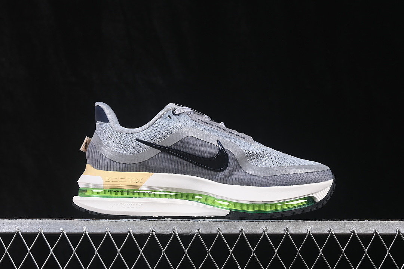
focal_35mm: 75
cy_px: 134
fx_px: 842
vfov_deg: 18.2
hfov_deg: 27.0
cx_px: 202
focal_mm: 50
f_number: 8
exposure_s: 1/60
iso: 160
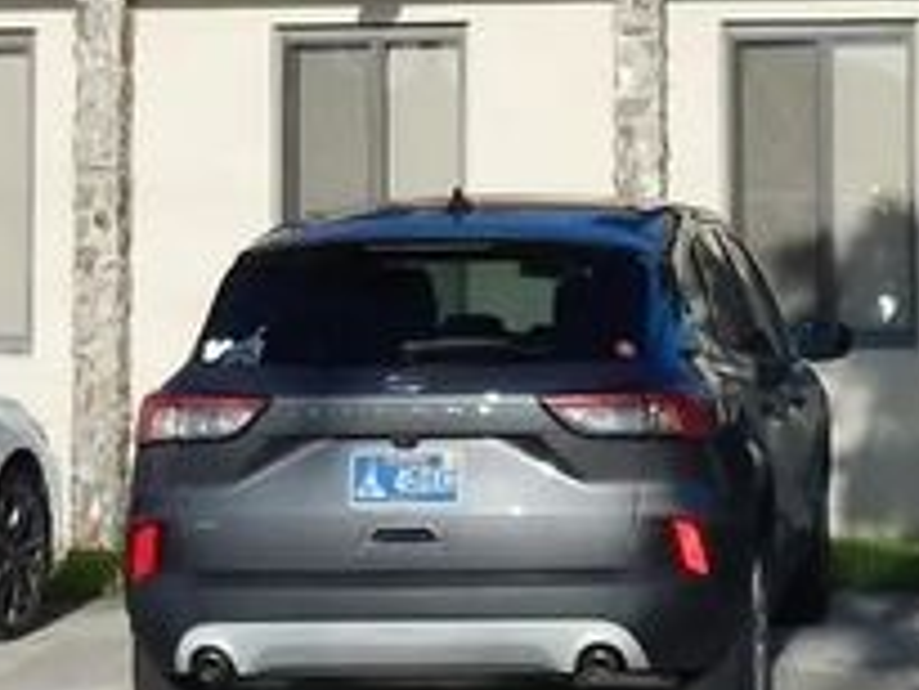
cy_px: 36
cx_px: 879
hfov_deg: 17.5
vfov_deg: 13.3
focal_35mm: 110
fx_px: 2922
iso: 125
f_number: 6
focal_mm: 4
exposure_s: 1/500
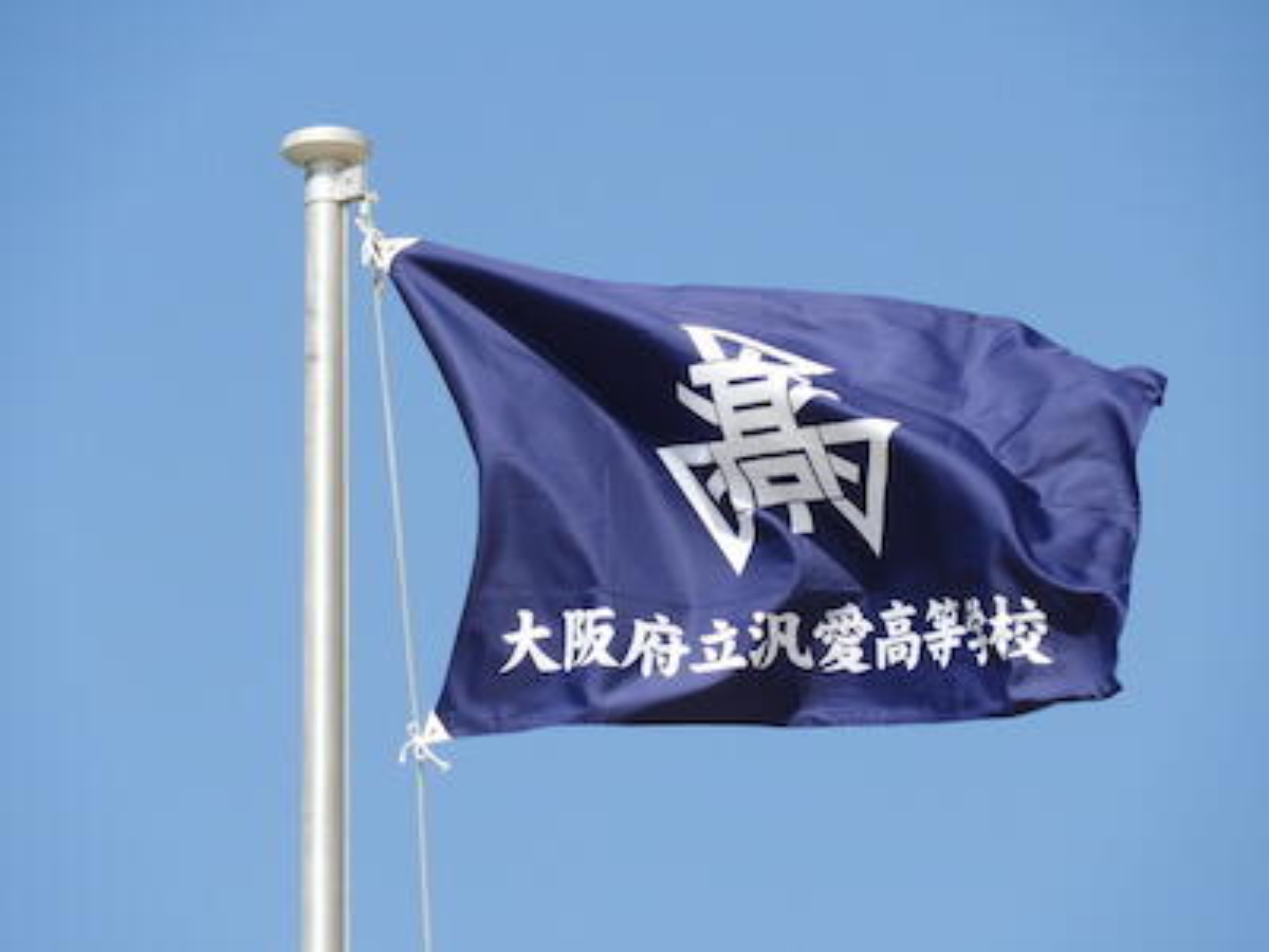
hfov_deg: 4.0
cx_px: 634
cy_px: 476
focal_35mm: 500
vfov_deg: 3.0
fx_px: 18330
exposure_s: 1/640
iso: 100
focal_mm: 89.6
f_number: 5.6
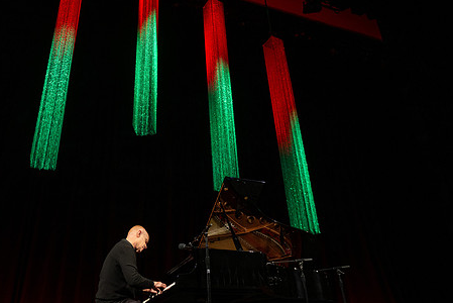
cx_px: 198
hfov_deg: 60.1
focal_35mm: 31
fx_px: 390
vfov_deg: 42.4
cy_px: 146
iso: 1000
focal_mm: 24
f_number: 2.8
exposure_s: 1/400
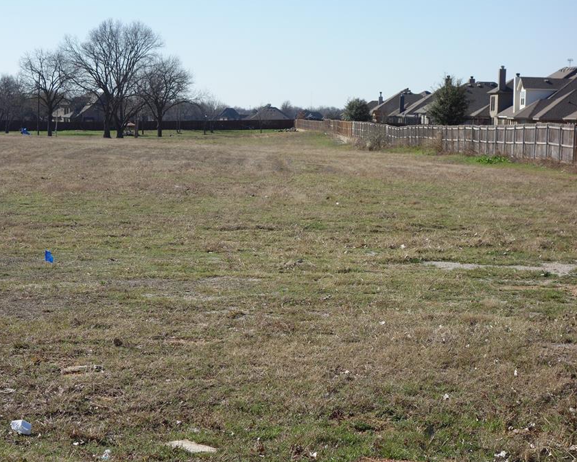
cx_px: 239
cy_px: 229
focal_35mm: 88
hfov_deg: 21.7
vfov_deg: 17.5
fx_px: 1503
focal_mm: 28.5
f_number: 5.6
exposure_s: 1/500
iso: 125
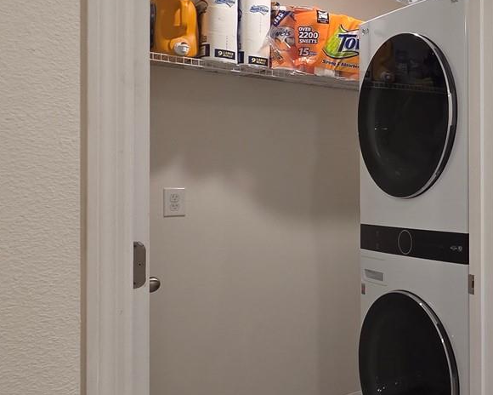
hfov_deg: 39.0
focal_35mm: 35
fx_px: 511
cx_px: 579
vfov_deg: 42.1
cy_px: 172
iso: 160
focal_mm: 2.2
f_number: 2.2
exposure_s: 1/60
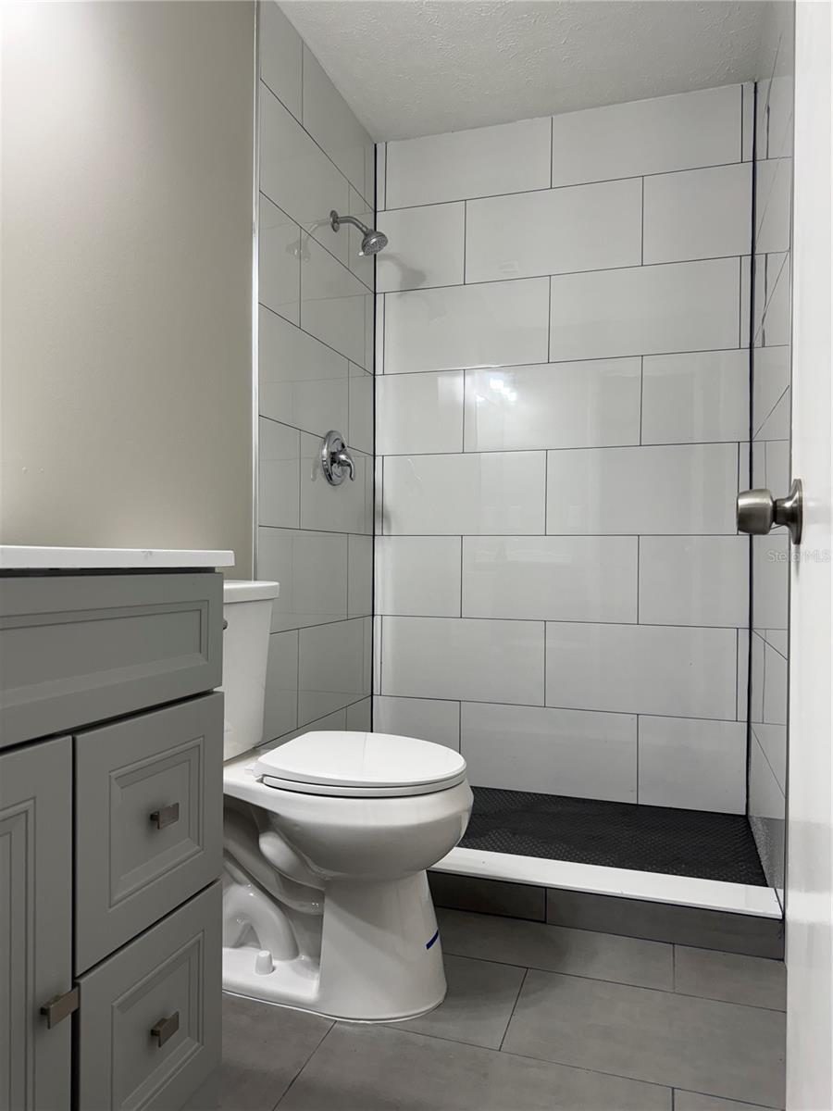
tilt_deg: +0.1
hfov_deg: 56.8
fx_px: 770
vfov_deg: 71.6
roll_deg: -0.8
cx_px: 416
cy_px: 556
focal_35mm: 24
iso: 80
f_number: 1.78
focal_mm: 6.76
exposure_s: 1/120
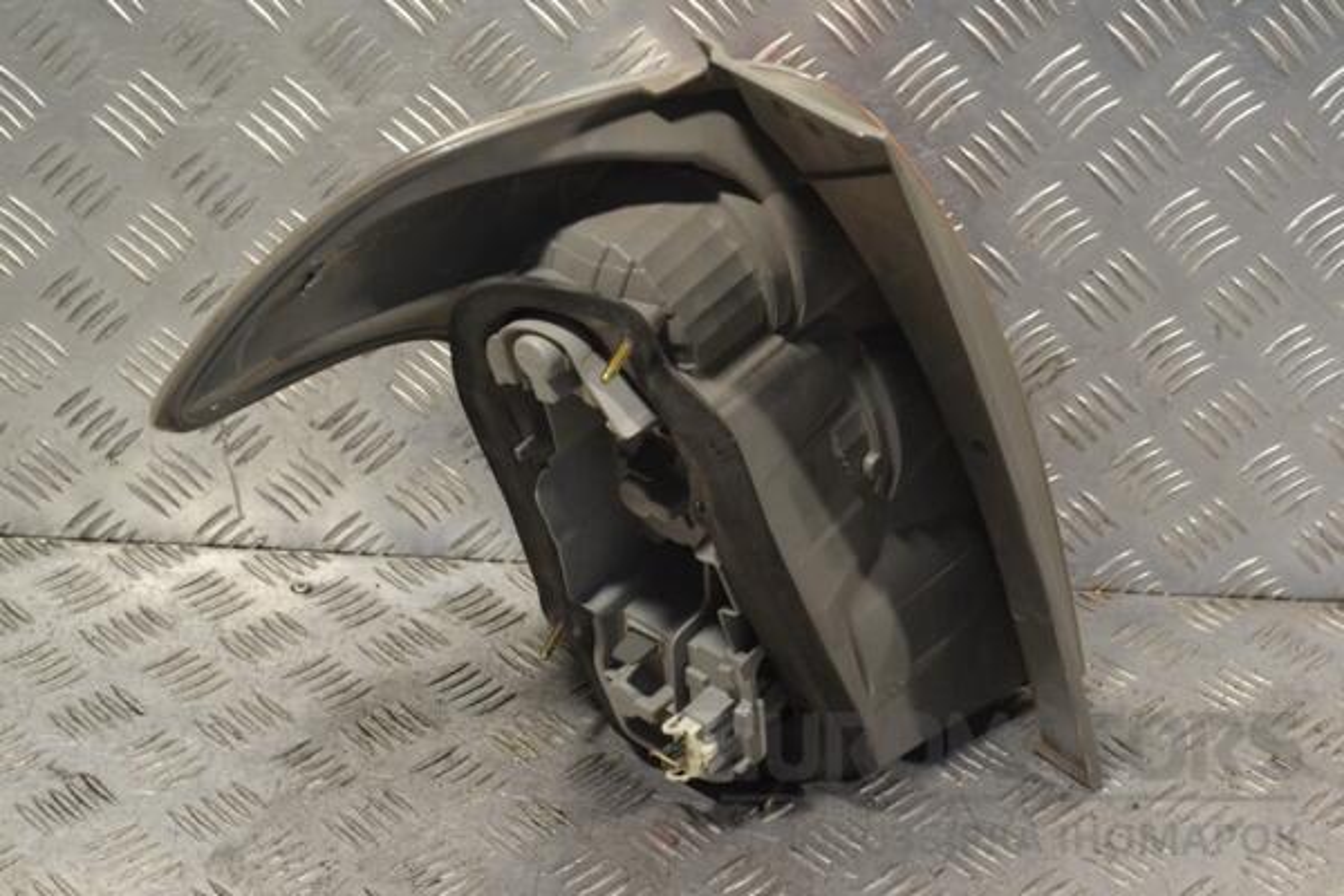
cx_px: 672
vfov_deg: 20.6
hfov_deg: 30.5
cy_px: 448
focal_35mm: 66
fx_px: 2464
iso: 3200
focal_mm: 44
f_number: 8
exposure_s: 1/250
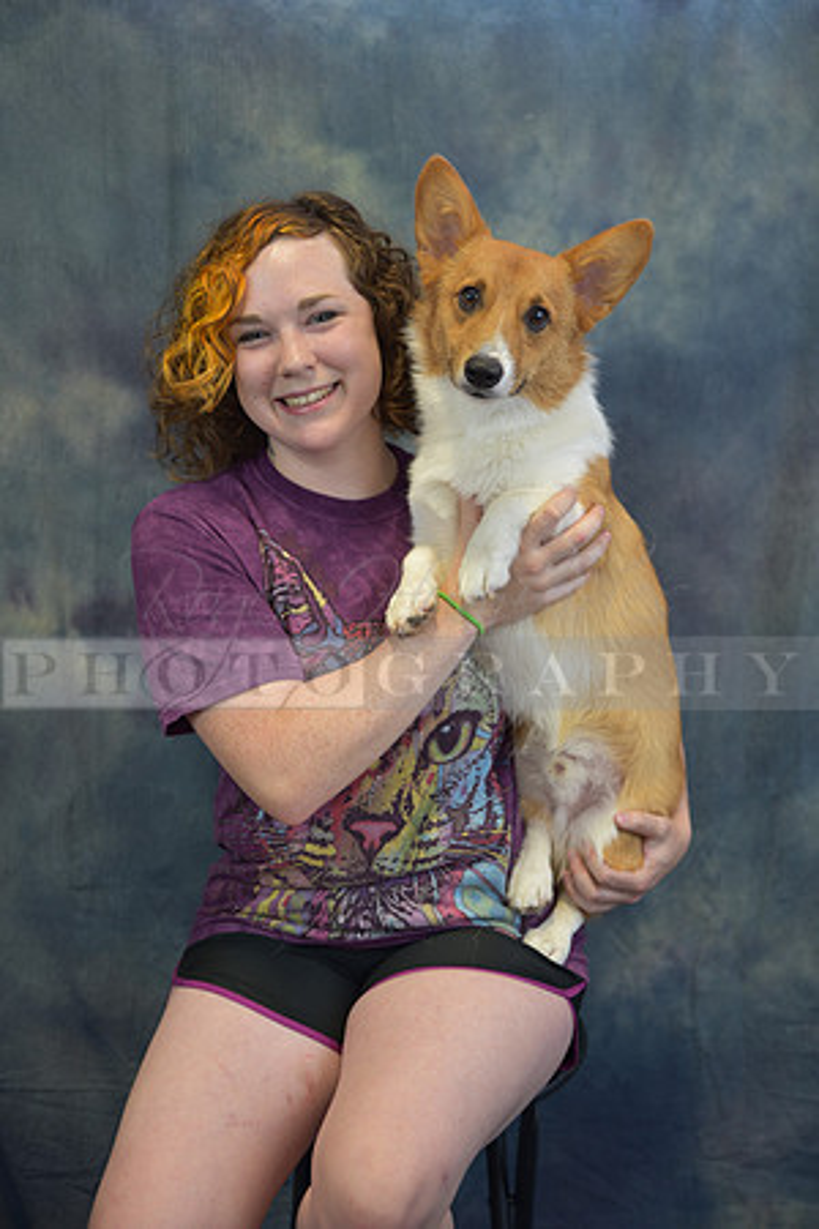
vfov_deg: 39.6
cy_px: 614
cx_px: 410
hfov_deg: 27.0
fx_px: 1706
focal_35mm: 50
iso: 200
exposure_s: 1/40
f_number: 2.8
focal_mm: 50
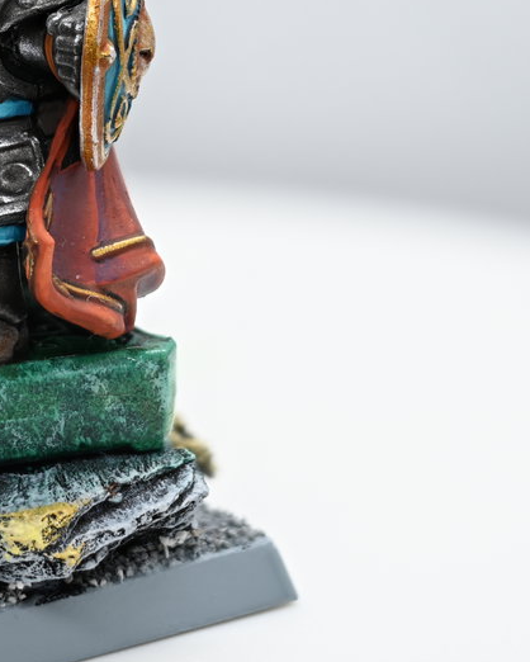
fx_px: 5467
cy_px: 73
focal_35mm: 279
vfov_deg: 6.9
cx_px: -16
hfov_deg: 5.5
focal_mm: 97
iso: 64
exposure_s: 1/30
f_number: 5.6
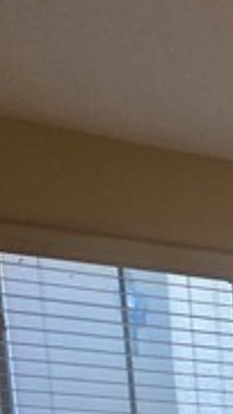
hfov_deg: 7.9
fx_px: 877
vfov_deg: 21.2
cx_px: 959
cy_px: 666
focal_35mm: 80
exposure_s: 1/120
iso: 200
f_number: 1.9
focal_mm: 2.2
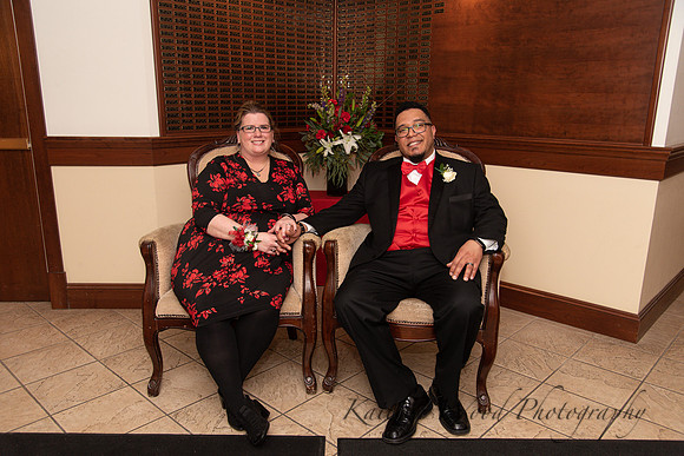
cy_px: 228
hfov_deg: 65.5
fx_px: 532
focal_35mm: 28
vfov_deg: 46.4
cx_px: 342
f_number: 4
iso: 800
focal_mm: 28
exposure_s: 1/200
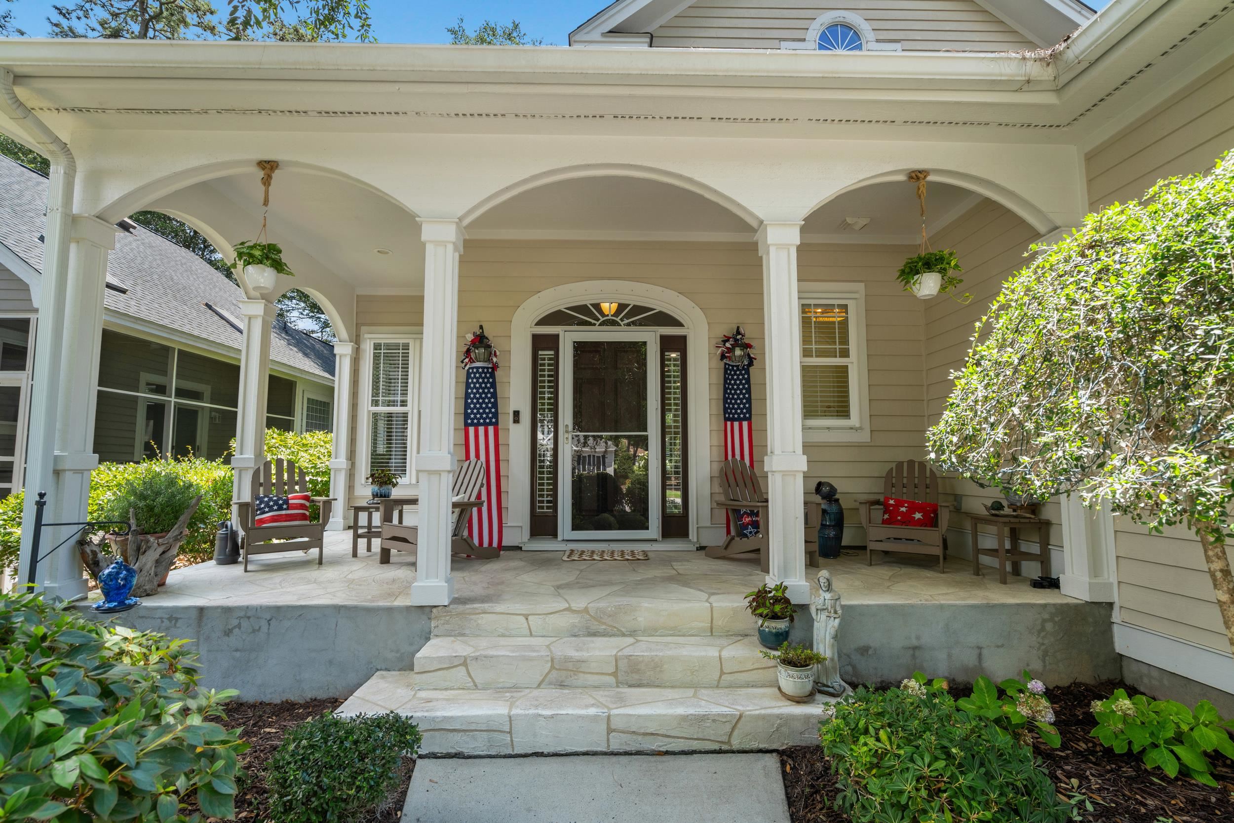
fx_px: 548
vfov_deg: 73.8
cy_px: 412
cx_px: 617
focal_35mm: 16
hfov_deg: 96.7
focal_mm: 16
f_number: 8
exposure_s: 1/60
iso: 400
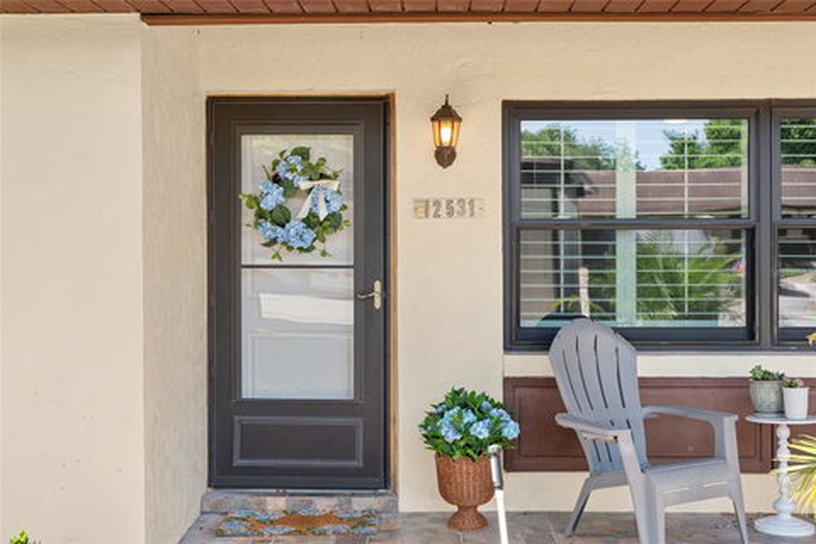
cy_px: 272
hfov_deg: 39.7
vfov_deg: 27.0
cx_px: 408
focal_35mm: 50
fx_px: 1131
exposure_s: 1/125
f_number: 6.3
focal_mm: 49.9
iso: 200
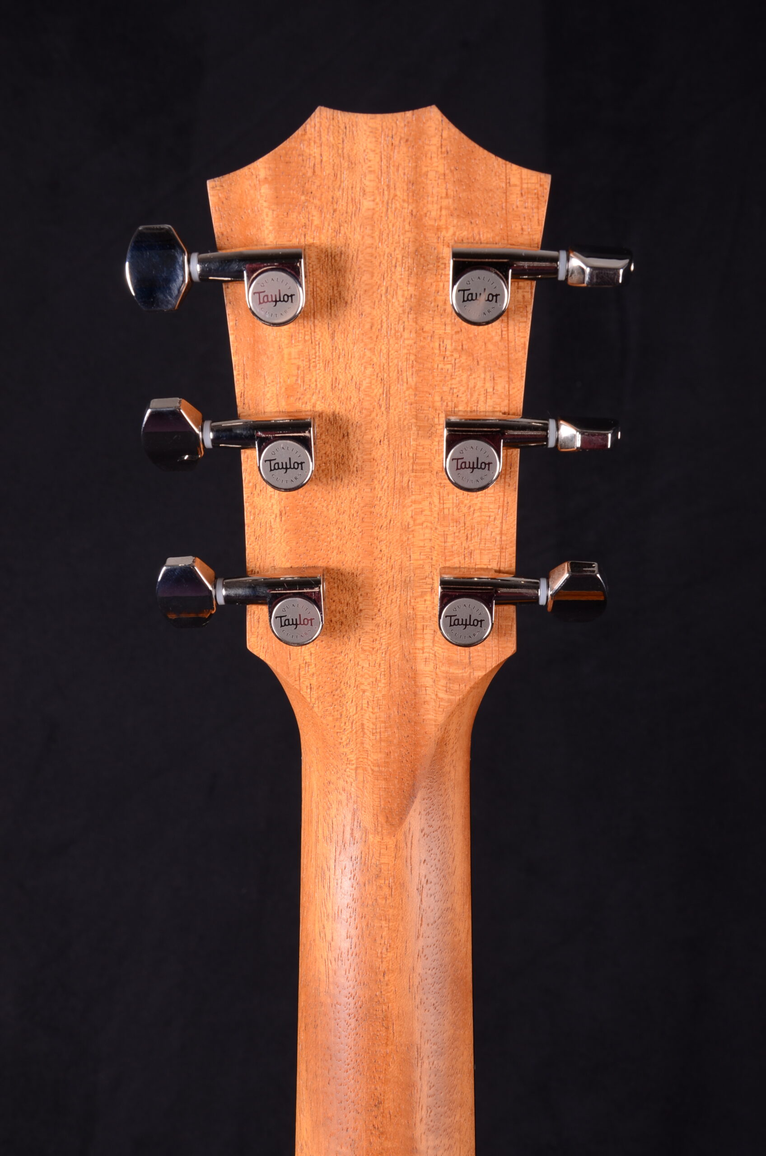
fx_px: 1539
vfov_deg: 41.2
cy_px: 578
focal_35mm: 48
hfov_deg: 28.0
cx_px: 383
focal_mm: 32
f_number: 13
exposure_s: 1/200
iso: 200
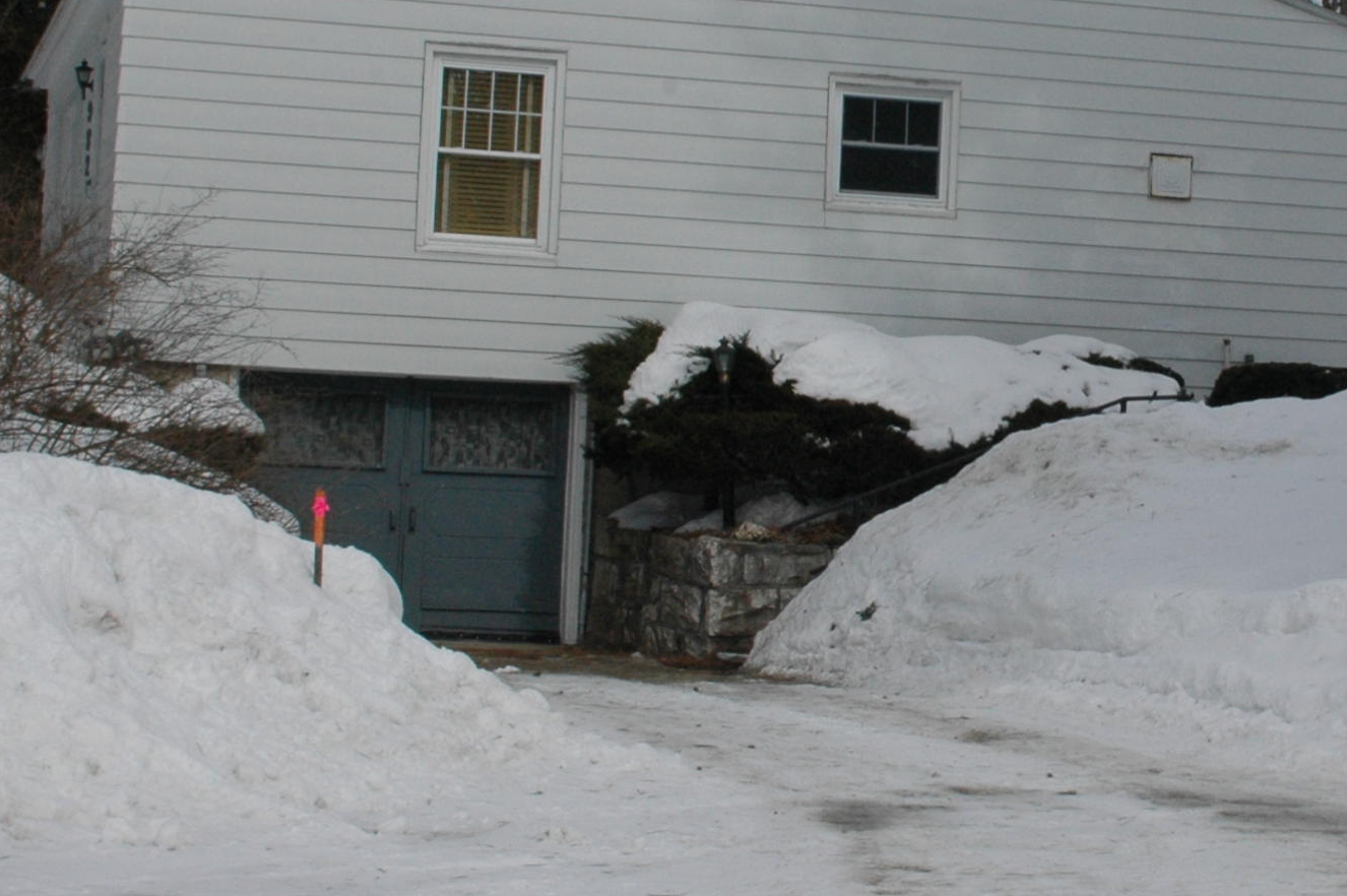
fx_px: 3552
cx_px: 1190
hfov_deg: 21.1
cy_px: 260
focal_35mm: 95
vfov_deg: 14.3
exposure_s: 1/640
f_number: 13
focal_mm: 28
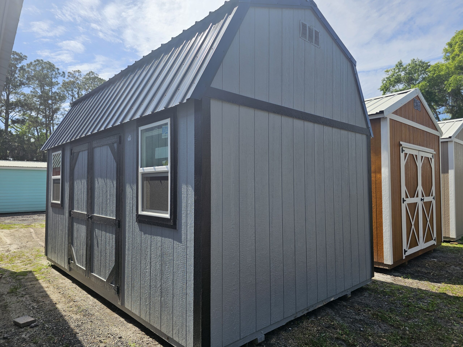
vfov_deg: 58.9
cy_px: 174
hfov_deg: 73.9
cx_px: 232
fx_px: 308
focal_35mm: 23
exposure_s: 1/738
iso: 10
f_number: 1.7
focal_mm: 6.3
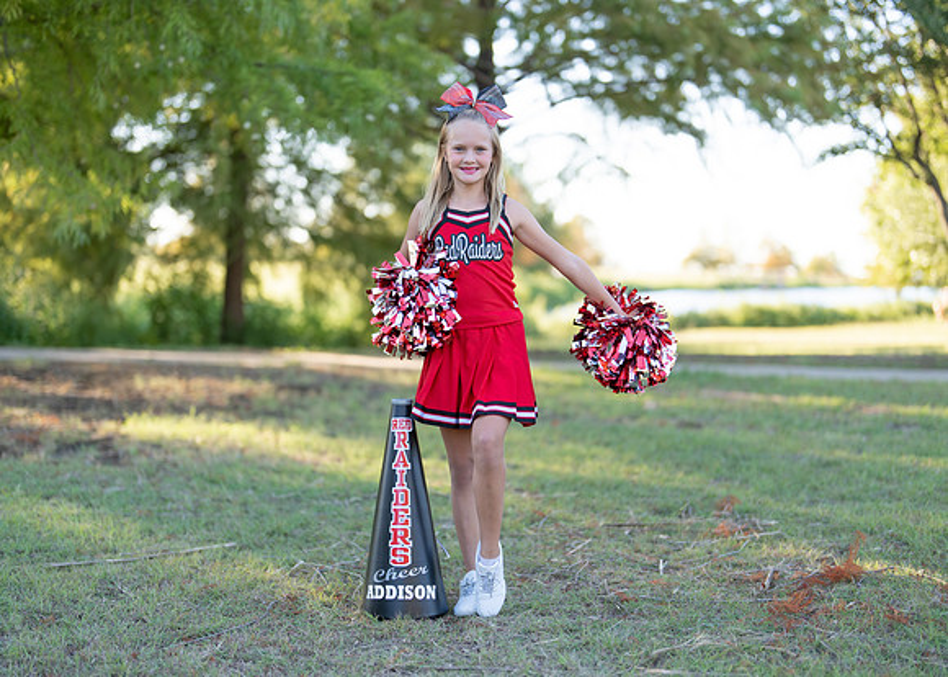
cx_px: 474
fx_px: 1432
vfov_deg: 26.6
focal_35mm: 53
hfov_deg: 36.6
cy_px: 338
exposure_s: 1/1000
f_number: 1.2
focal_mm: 50
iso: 100
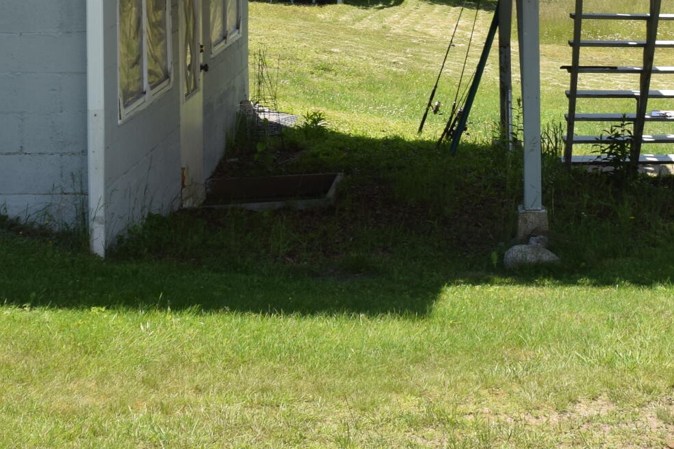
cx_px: 467
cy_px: -156
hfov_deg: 24.6
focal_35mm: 82
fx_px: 1535
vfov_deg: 15.7
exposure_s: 1/200
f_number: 9
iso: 100
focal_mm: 18
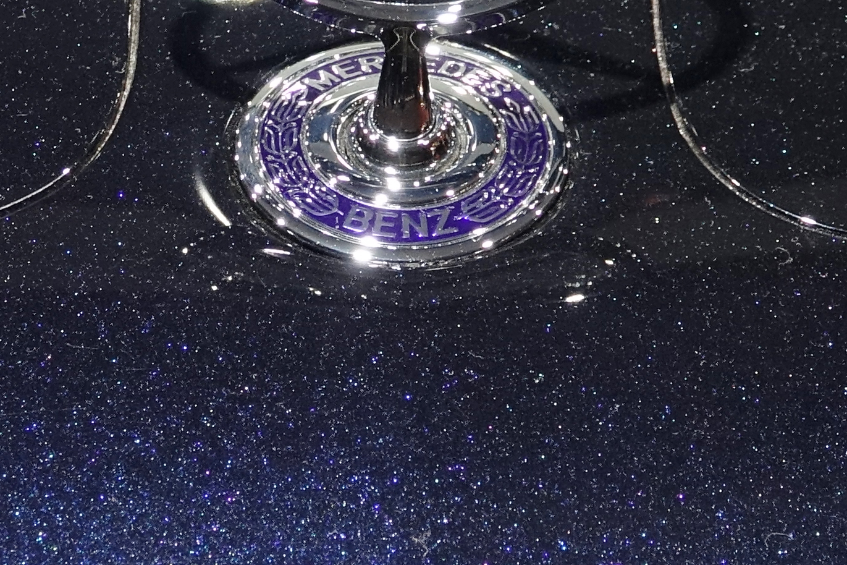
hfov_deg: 4.8
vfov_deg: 3.2
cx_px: 382
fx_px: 10046
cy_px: 329
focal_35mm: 427
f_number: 4
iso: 640
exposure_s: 1/125
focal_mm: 39.42
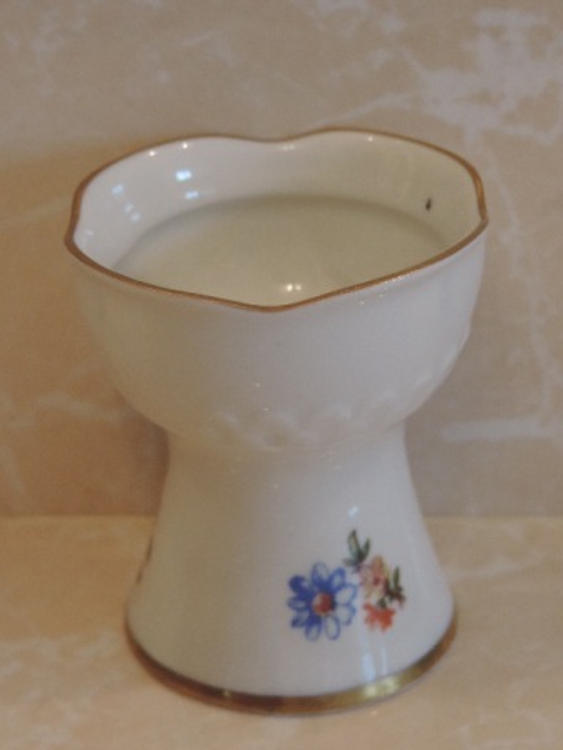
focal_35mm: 90
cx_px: 282
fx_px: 1952
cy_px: 375
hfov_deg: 16.4
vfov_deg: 21.8
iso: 400
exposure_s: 1/40
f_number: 4.1
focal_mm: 16
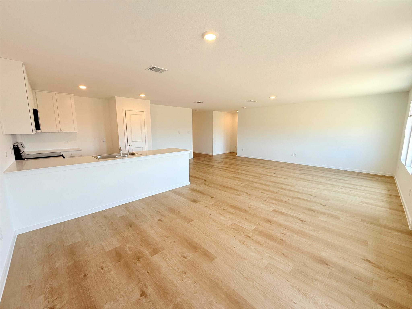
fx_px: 167
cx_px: 206
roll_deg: +0.1
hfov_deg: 102.1
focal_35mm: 14
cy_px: 154
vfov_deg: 85.7
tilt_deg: -7.8
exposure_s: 1/120
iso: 100
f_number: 2.2
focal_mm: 2.22
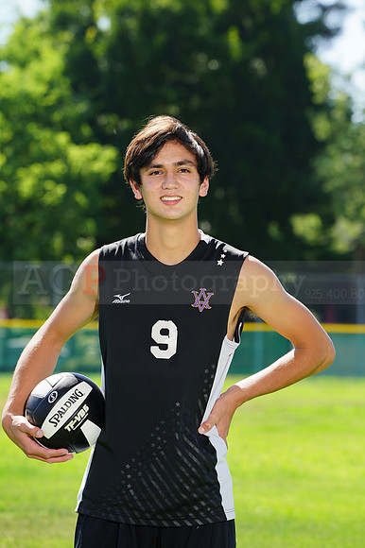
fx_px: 3989
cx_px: 182
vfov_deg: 7.9
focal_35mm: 262
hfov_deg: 5.2
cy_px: 274
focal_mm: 262
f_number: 10
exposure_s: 1/200
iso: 200
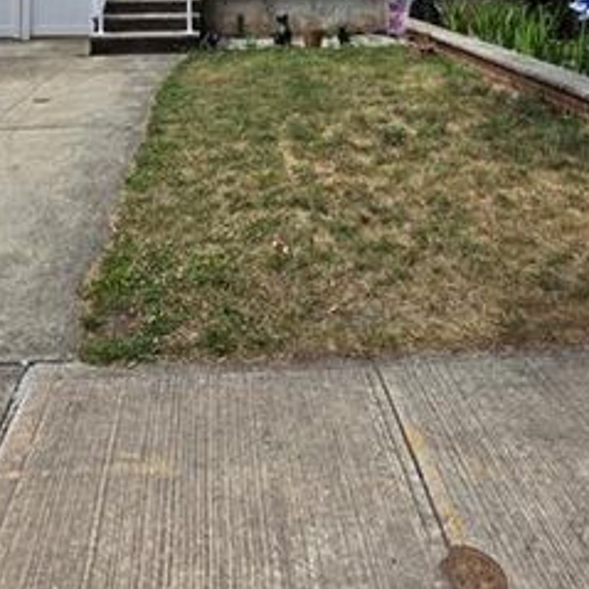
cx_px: 232
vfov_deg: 40.0
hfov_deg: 50.7
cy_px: -80
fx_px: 616
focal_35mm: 32
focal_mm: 2.2
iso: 40
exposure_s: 1/2308
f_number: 1.9
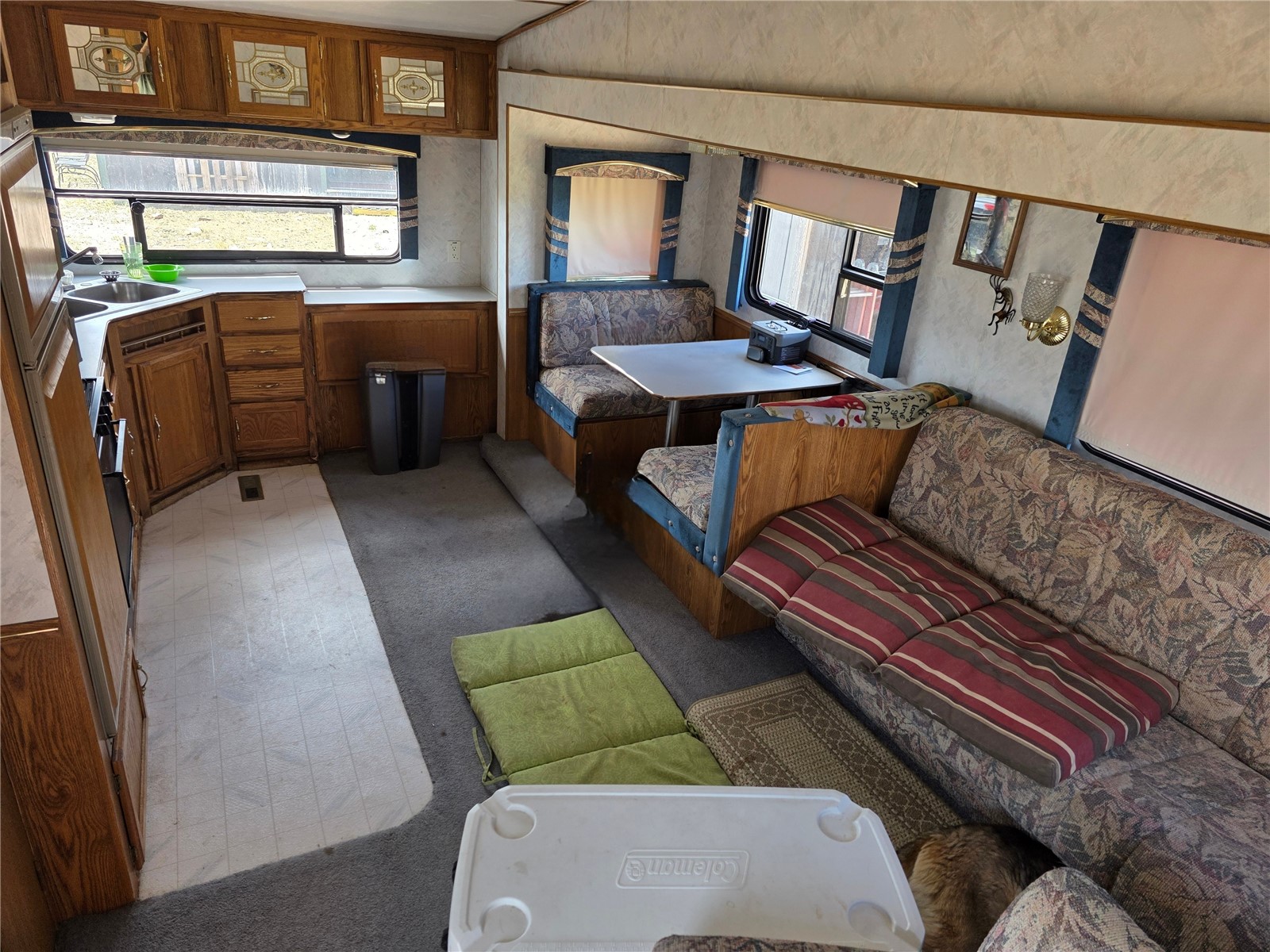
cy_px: 476
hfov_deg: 73.9
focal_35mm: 23
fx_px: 844
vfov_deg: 58.9
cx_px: 635
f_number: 1.7
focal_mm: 6.3
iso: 80
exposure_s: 1/180
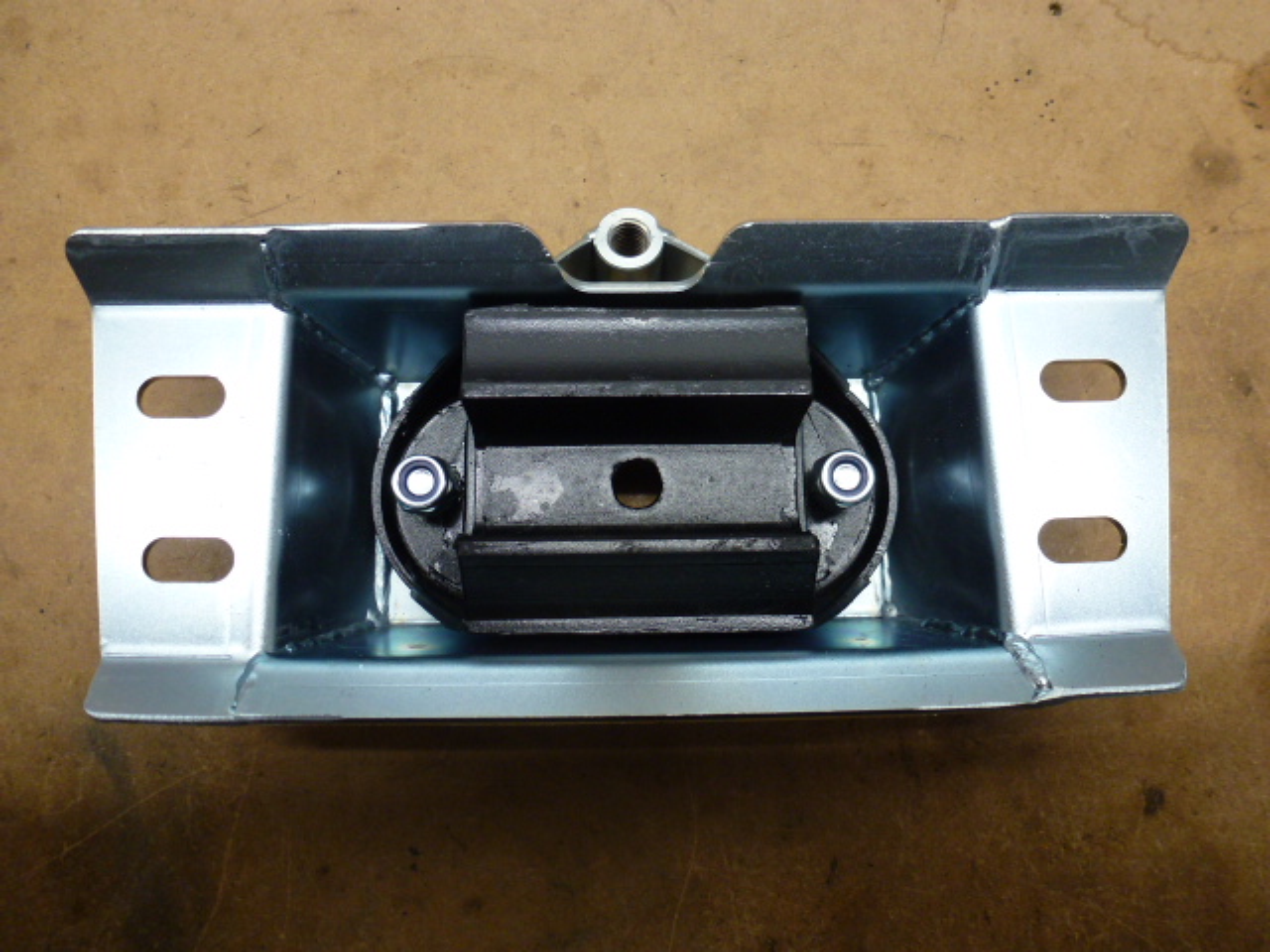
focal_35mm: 24
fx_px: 881
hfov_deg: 71.6
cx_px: 635
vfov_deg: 56.8
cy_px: 476
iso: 200
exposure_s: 1/60
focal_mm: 4.3
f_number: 3.3
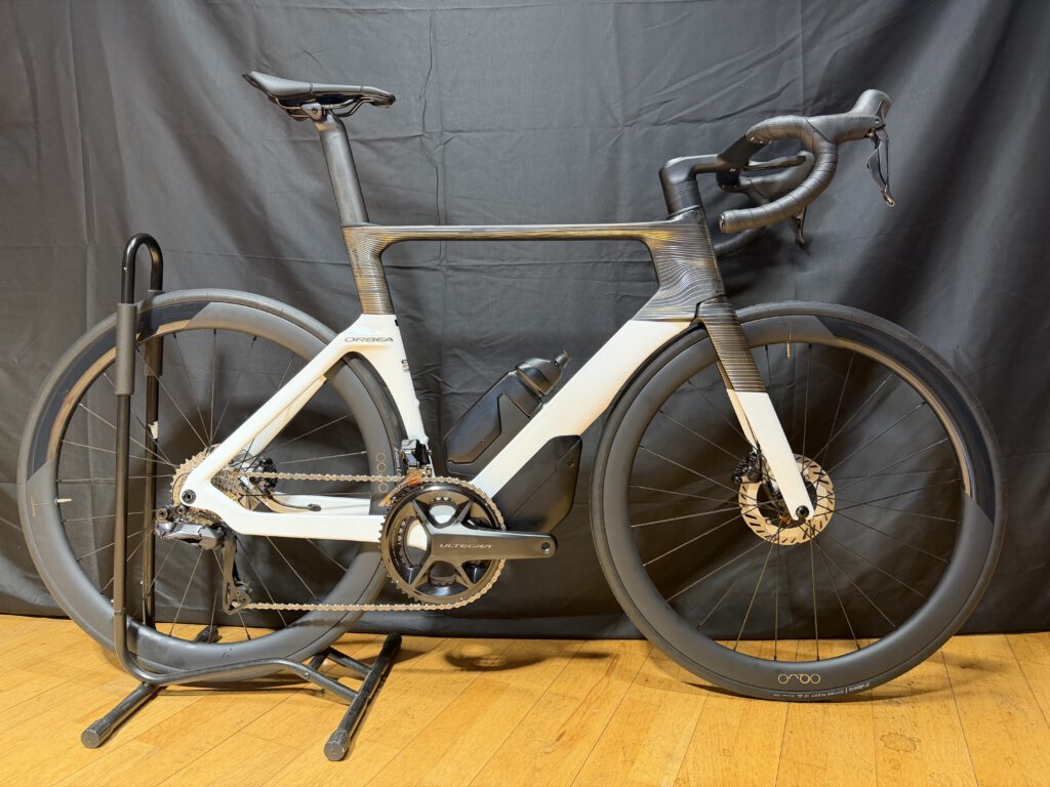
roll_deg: -0.6
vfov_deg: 56.8
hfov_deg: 71.6
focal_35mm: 24
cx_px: 525
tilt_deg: -5.7
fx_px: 728
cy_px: 394
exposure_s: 1/50
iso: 160
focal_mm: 6.76
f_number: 1.78
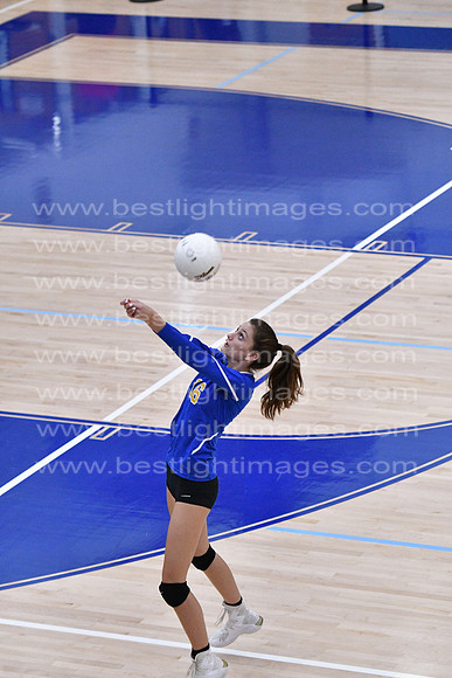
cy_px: 339
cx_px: 226
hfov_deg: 8.3
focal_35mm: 165
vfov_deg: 12.4
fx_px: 3105
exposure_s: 1/1250
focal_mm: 110
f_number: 3.2
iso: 6400
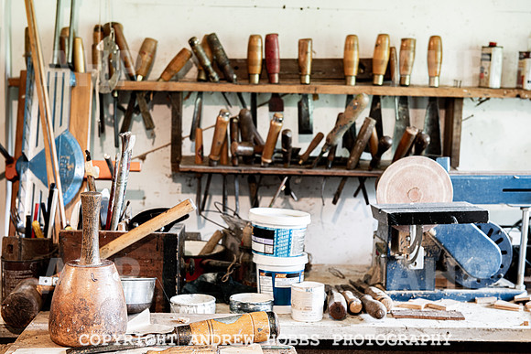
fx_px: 895
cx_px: 266
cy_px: 177
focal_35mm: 61
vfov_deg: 22.4
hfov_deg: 33.0
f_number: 6.3
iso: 64
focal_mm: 60
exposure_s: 1/2
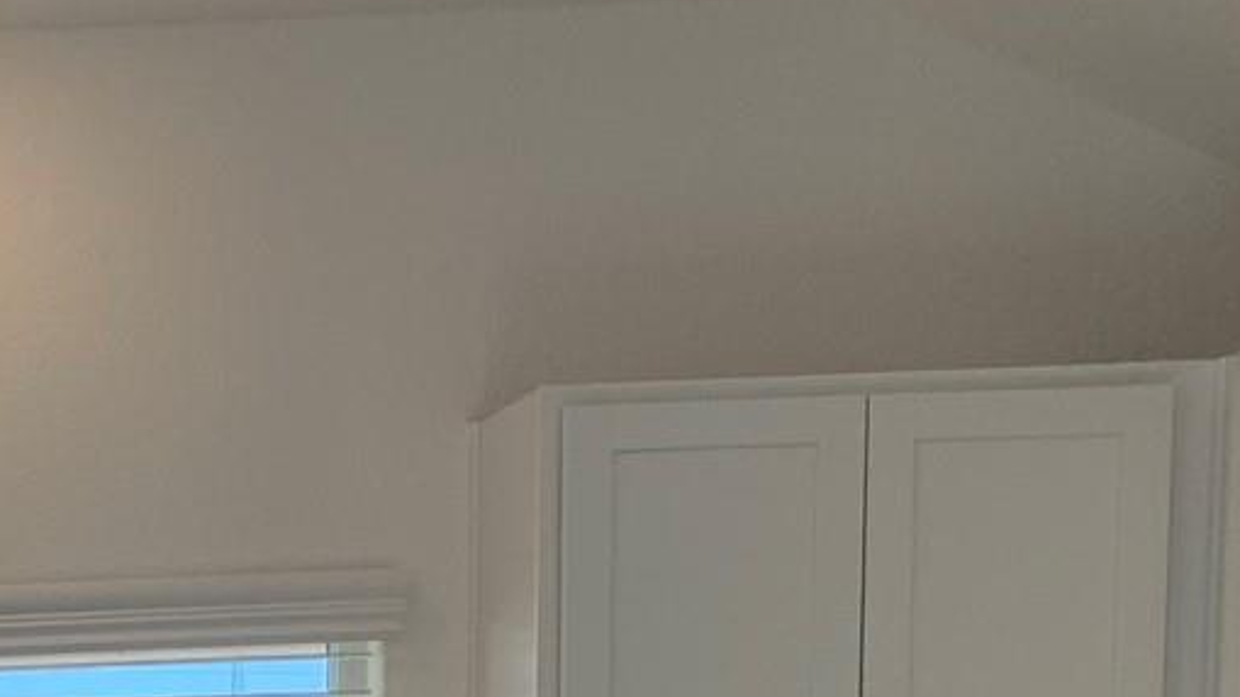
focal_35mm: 114
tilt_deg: -8.2
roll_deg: +1.5
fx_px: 3747
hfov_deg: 16.9
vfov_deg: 9.7
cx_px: -646
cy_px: 1482
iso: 25
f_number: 1.8
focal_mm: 4.25
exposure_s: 1/241
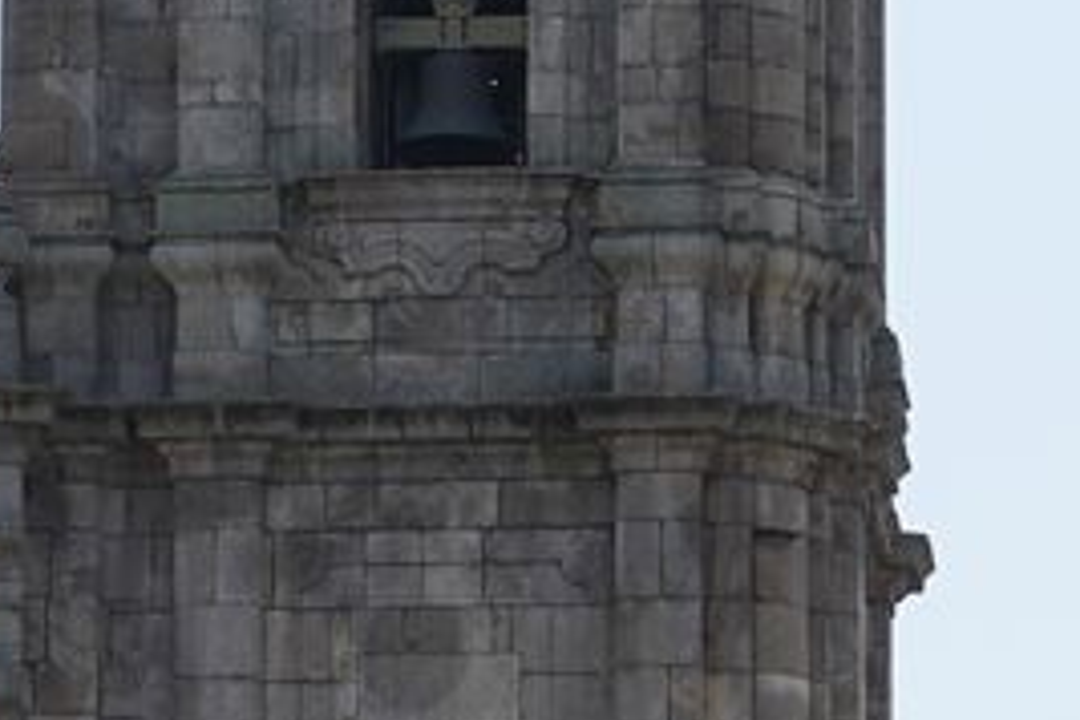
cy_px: 1311
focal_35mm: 180
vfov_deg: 7.4
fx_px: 5400
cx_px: 1080
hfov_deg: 11.3
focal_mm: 24
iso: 100
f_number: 14
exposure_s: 1/100
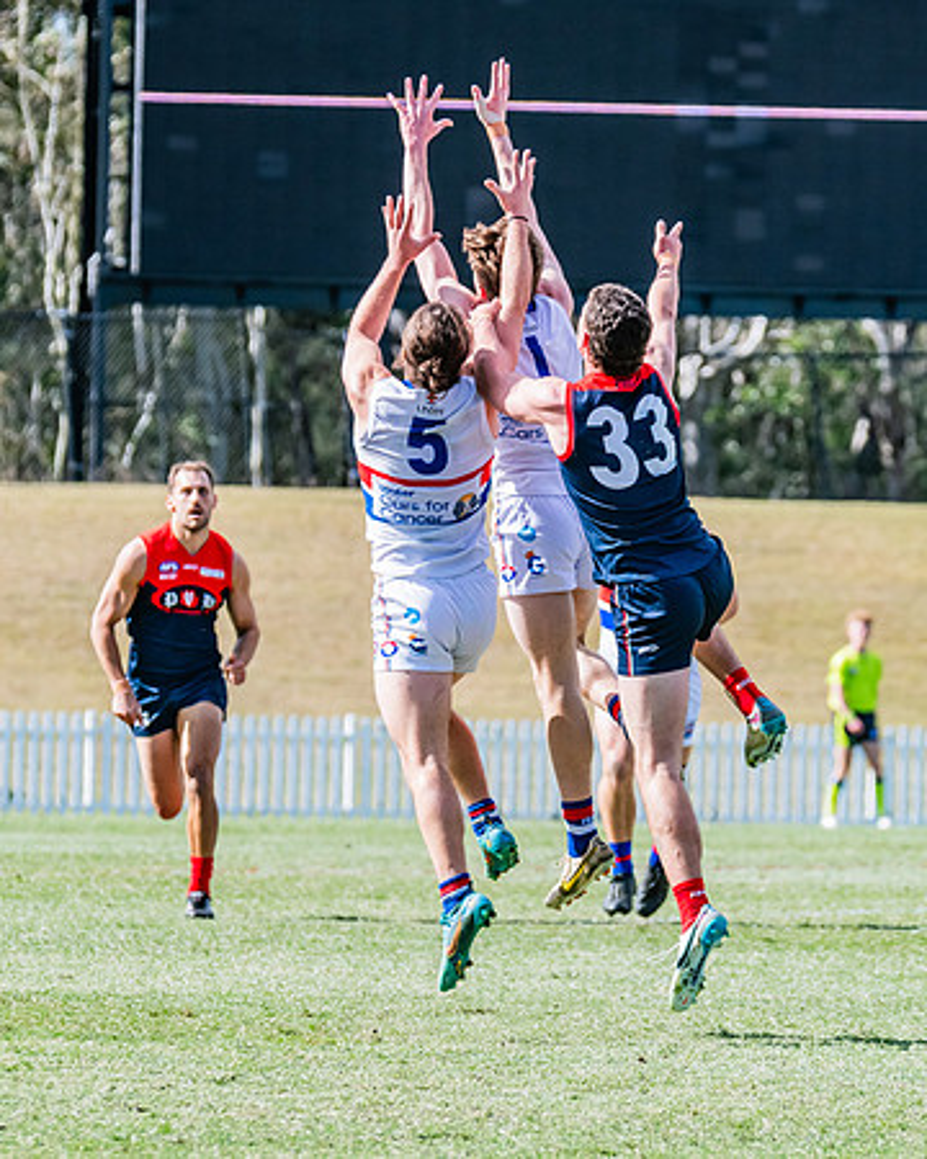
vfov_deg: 4.4
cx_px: 599
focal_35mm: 436
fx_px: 14969
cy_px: 569
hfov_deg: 3.5
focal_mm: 250
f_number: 7.1
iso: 800
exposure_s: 1/2000
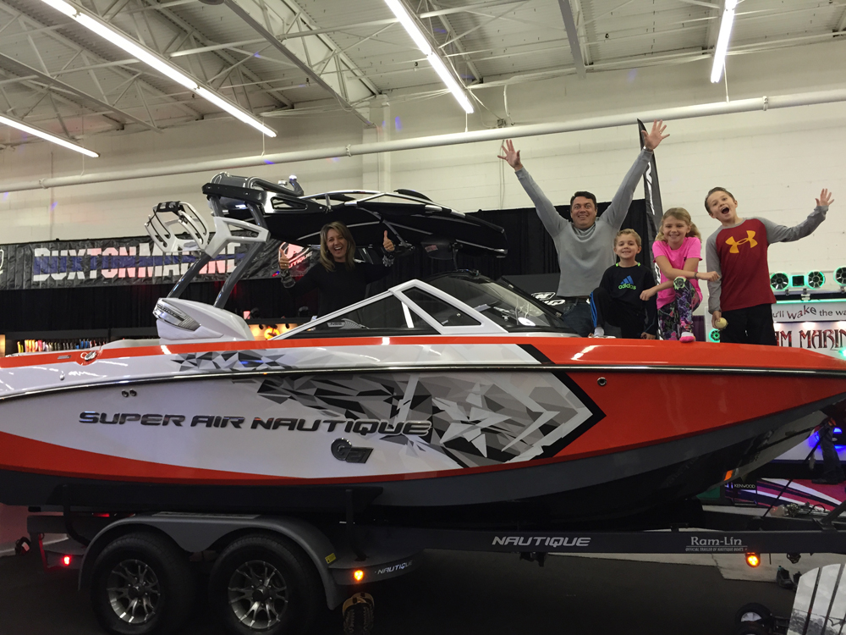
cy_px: 318
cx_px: 423
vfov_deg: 48.2
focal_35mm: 29
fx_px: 709
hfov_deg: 61.7
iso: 100
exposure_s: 1/30
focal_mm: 4.15
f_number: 2.2
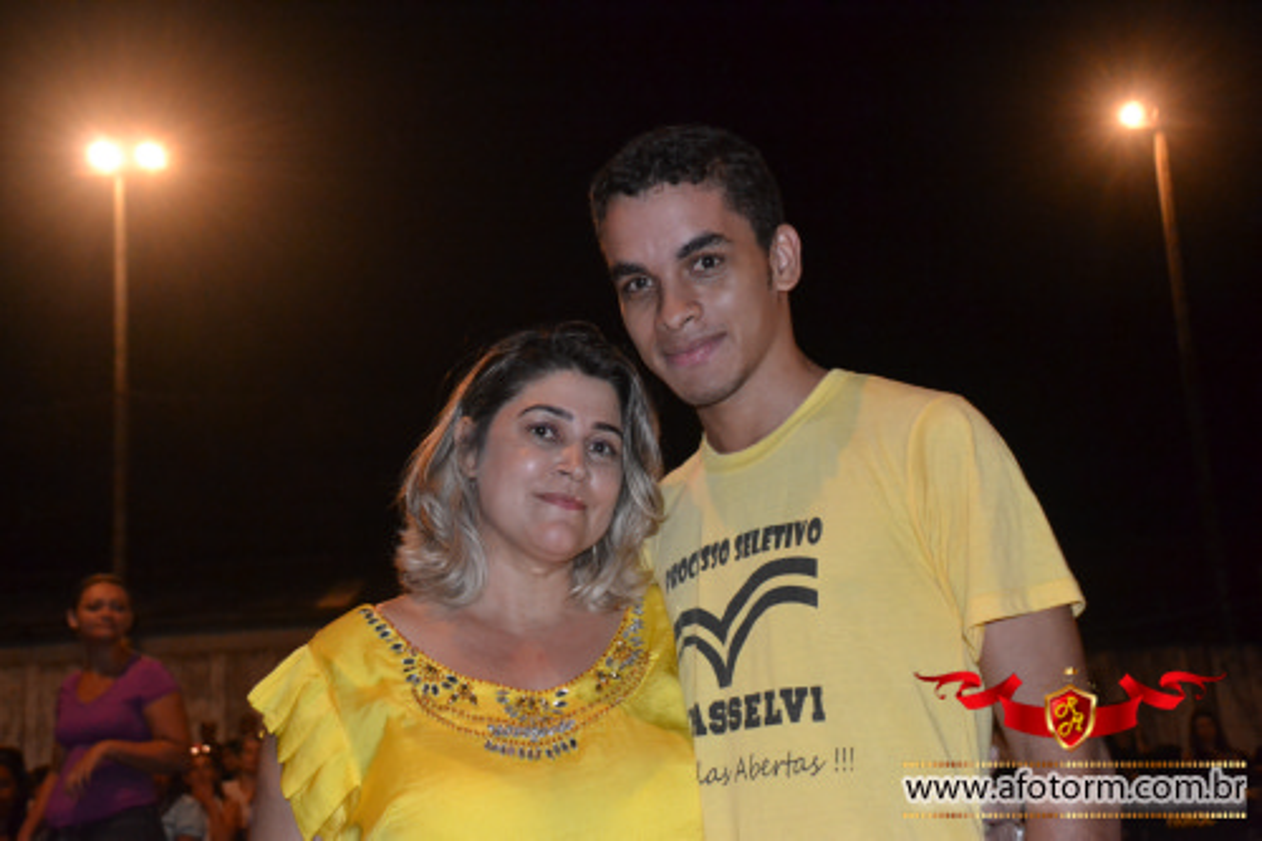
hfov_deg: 42.3
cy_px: 420
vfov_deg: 28.9
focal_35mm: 46
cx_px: 631
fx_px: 1629
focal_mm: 31
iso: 3200
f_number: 4
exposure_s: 1/60
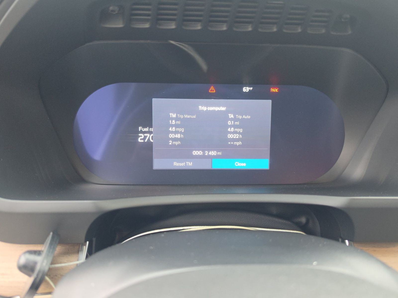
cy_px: 149
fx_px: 264
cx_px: 199
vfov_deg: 58.9
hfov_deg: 73.9
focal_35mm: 23
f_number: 1.4
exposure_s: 1/39
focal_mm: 6.5
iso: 164
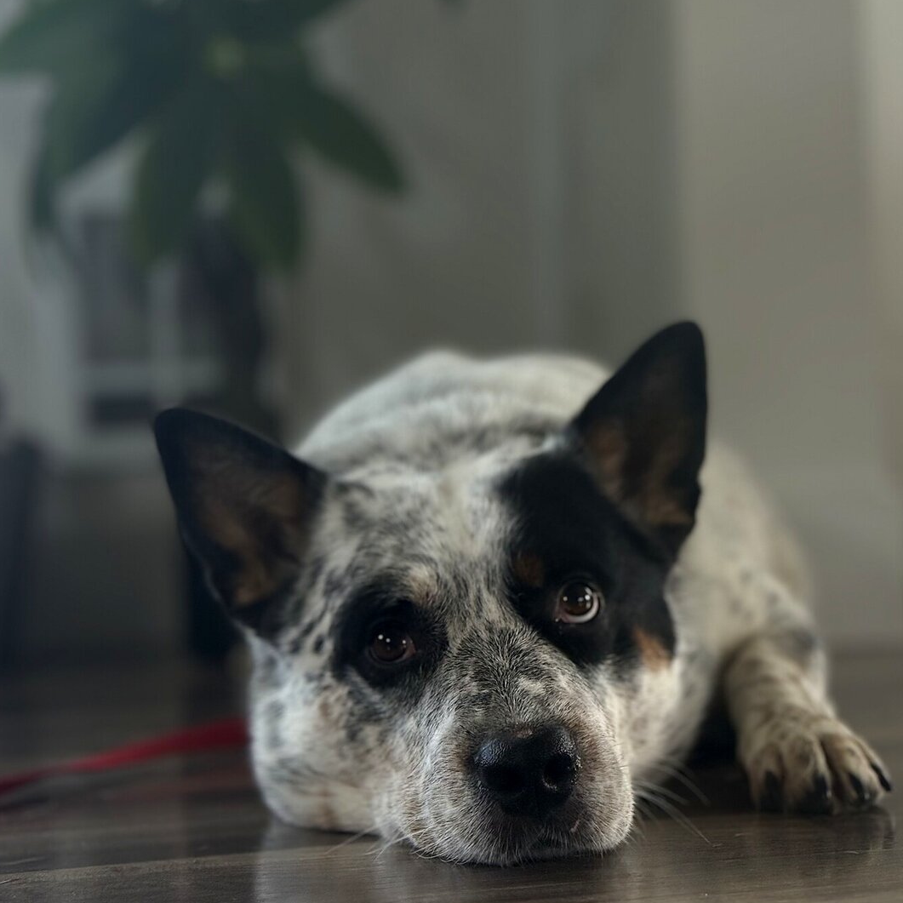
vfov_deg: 26.9
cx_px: 481
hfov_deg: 26.9
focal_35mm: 64
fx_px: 1889
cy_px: 391
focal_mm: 6.76
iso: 160
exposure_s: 1/144
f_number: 1.78
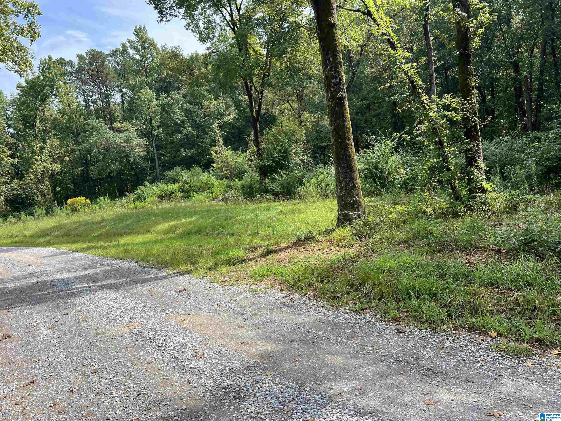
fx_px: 421
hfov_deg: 67.3
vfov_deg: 53.1
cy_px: 210
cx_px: 280
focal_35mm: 26
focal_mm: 5.7
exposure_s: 1/1344
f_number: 1.5
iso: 50
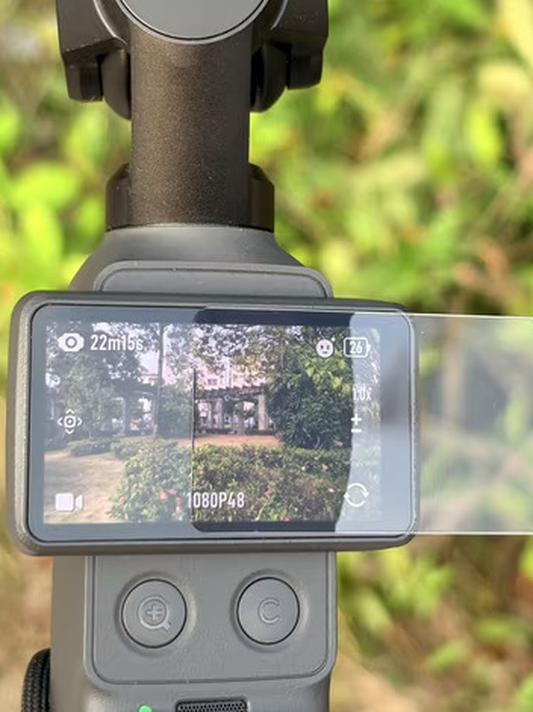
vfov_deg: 22.9
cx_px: 226
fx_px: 1747
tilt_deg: -39.5
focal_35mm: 85
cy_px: 241
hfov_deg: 17.3
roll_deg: +1.9
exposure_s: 1/184
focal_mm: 5.96
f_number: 1.6
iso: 25
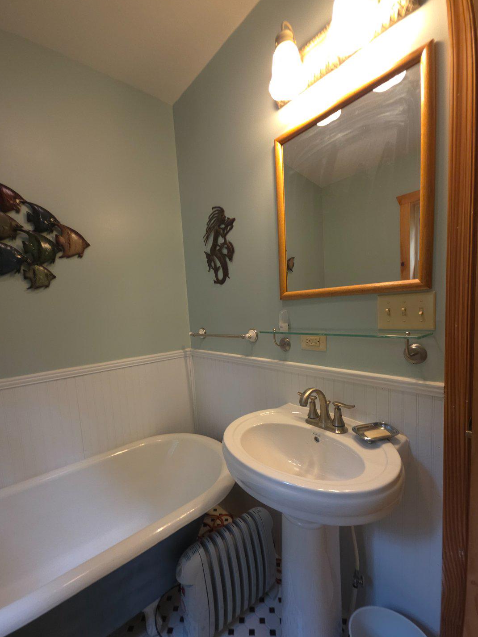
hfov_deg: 85.7
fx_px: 258
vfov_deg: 101.9
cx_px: 239
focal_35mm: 14
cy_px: 337
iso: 100
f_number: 1.9
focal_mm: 2.2
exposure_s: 1/30
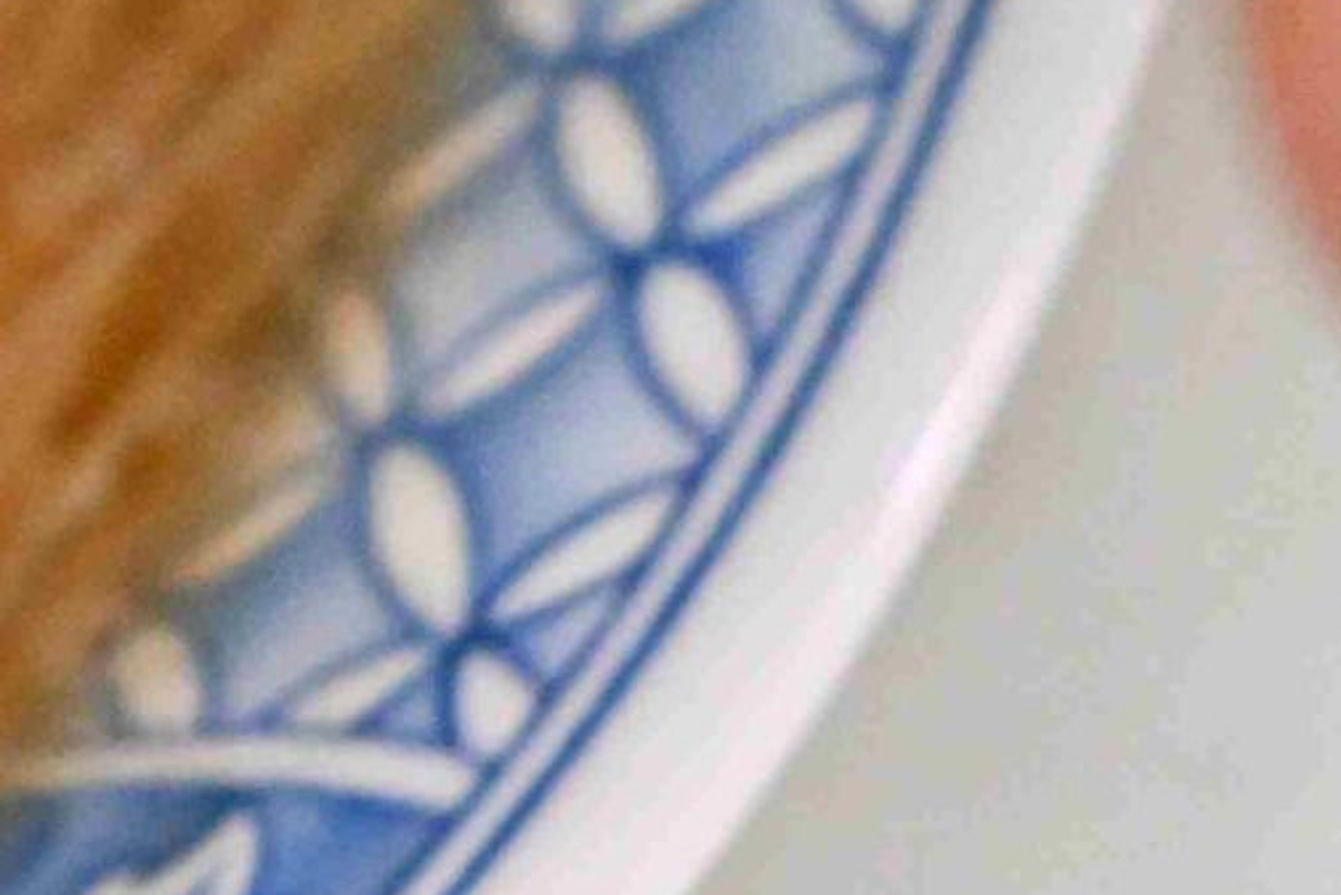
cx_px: -1636
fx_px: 14158
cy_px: -312
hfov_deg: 5.3
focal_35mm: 380
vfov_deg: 3.6
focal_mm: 50
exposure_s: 1/200
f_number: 3.5
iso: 4500
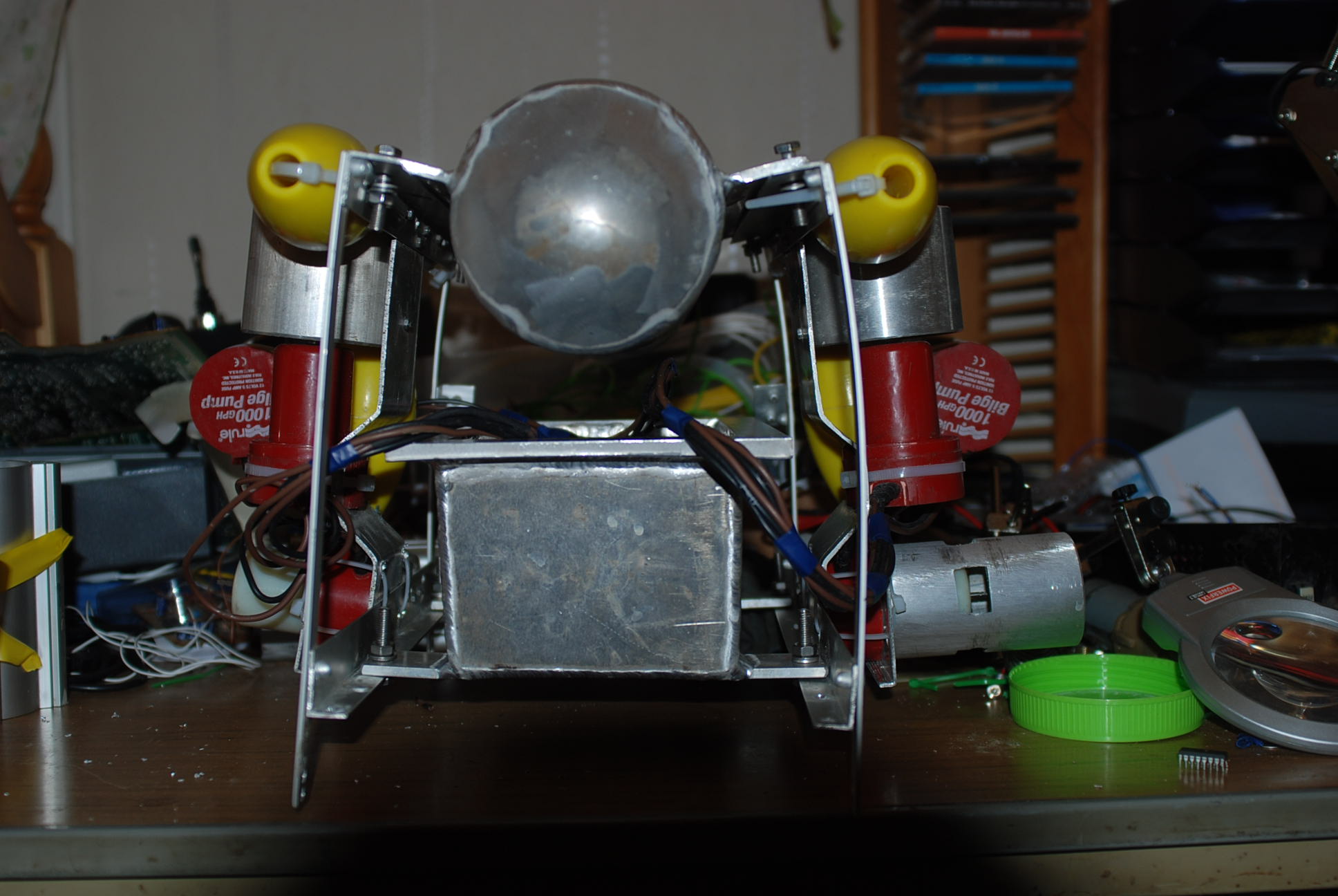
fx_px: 1451
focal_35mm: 39
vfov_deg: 34.3
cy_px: 448
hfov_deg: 49.5
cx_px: 669
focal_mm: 26
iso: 100
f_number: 2.8
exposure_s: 1/60
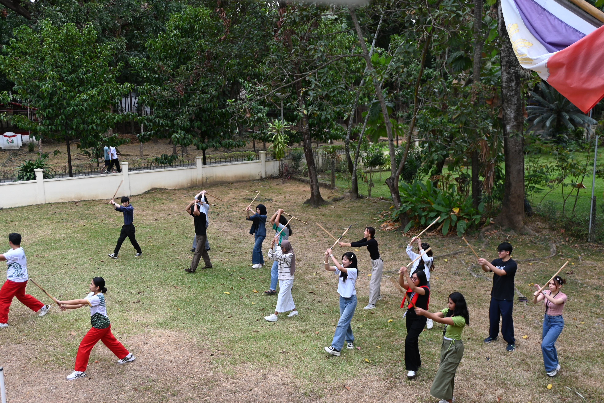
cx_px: 302
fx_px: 604
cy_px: 202
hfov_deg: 53.1
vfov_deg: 36.9
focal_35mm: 36
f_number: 3.8
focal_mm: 24
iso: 100
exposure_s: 1/160
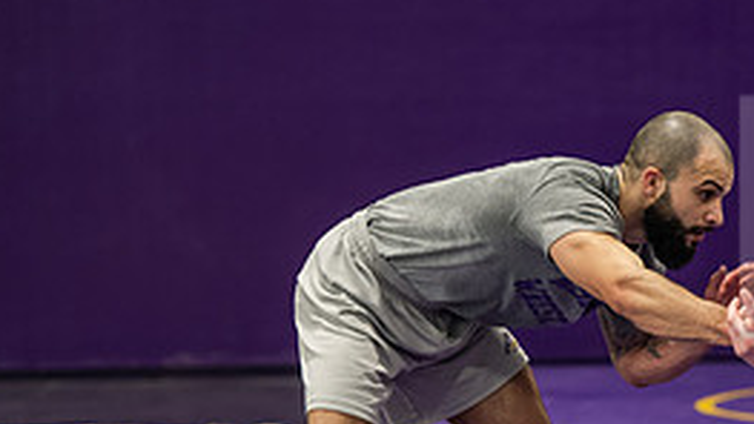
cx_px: 654
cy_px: 443
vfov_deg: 4.2
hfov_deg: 7.4
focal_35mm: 289
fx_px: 5779
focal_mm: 125
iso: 1600
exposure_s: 1/200
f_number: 3.2
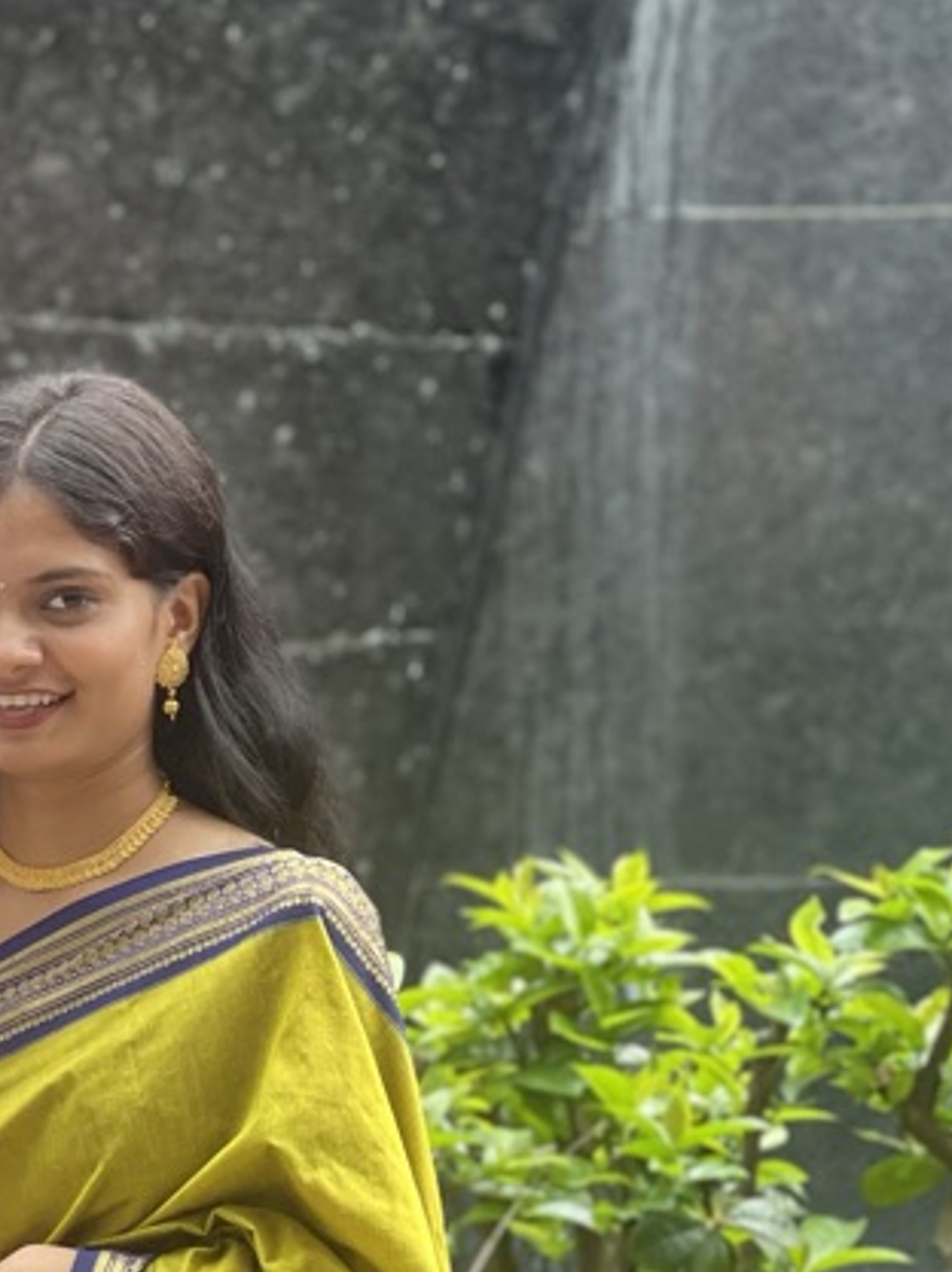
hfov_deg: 8.7
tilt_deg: -10.0
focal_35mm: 169
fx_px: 6207
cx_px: -191
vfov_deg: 11.6
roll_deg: +0.0
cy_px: 1330
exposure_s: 1/121
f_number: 2.2
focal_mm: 7.5
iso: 64
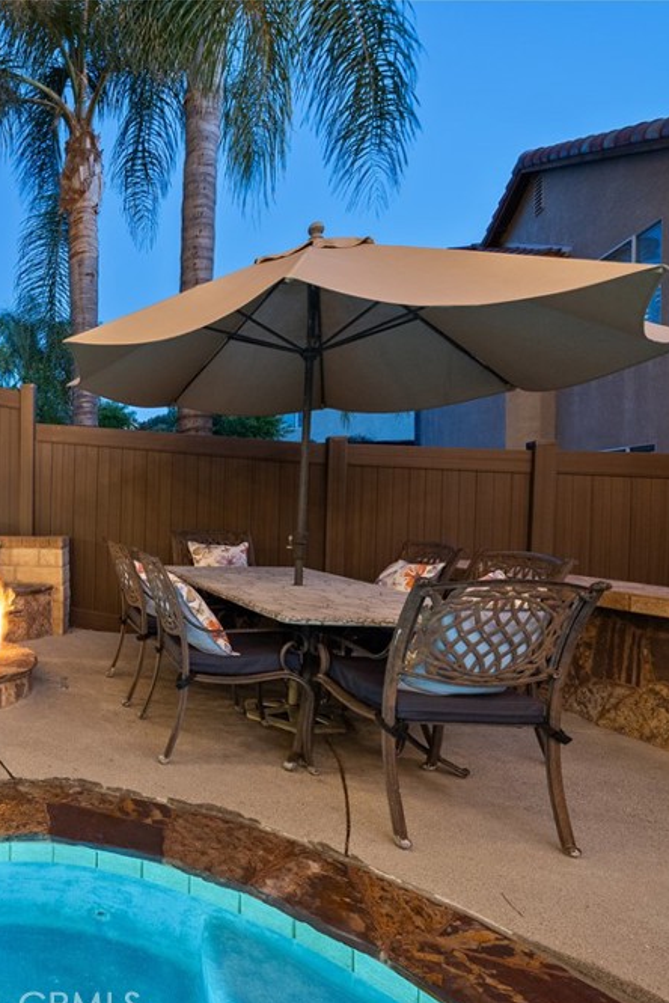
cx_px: -41
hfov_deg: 47.7
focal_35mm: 20
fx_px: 557
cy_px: 513
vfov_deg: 84.0
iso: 1250
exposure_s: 1.3
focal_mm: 13
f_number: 9
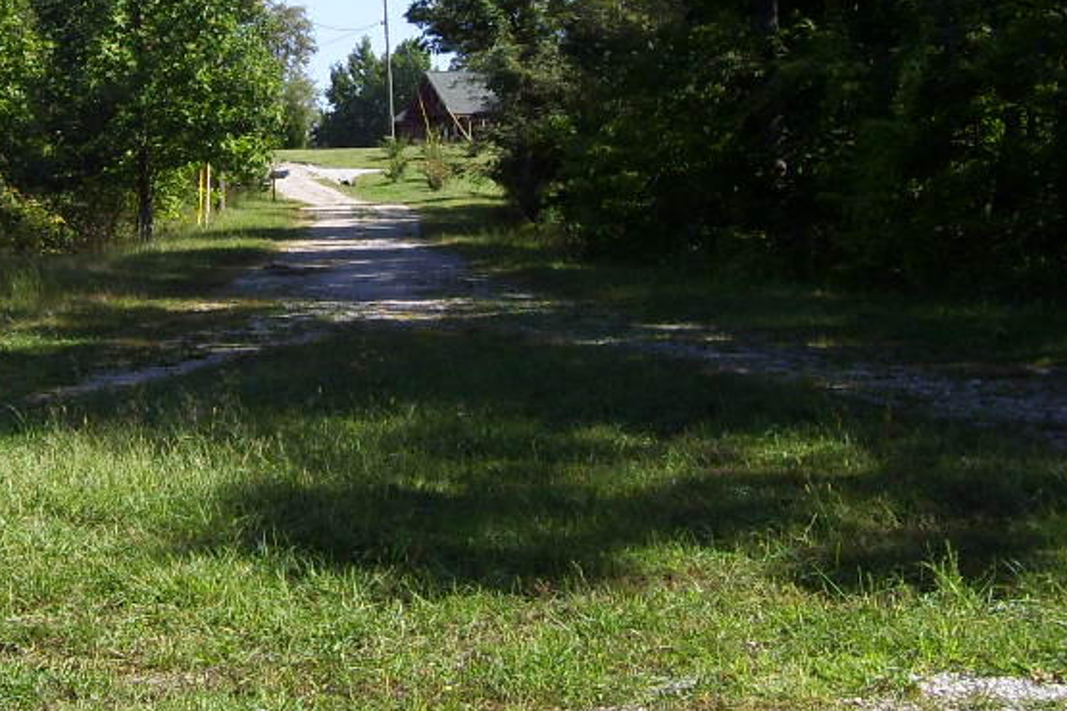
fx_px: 2401
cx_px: 119
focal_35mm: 81
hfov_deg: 24.4
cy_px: 135
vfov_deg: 16.7
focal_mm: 6
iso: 80
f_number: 4.8
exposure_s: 1/250
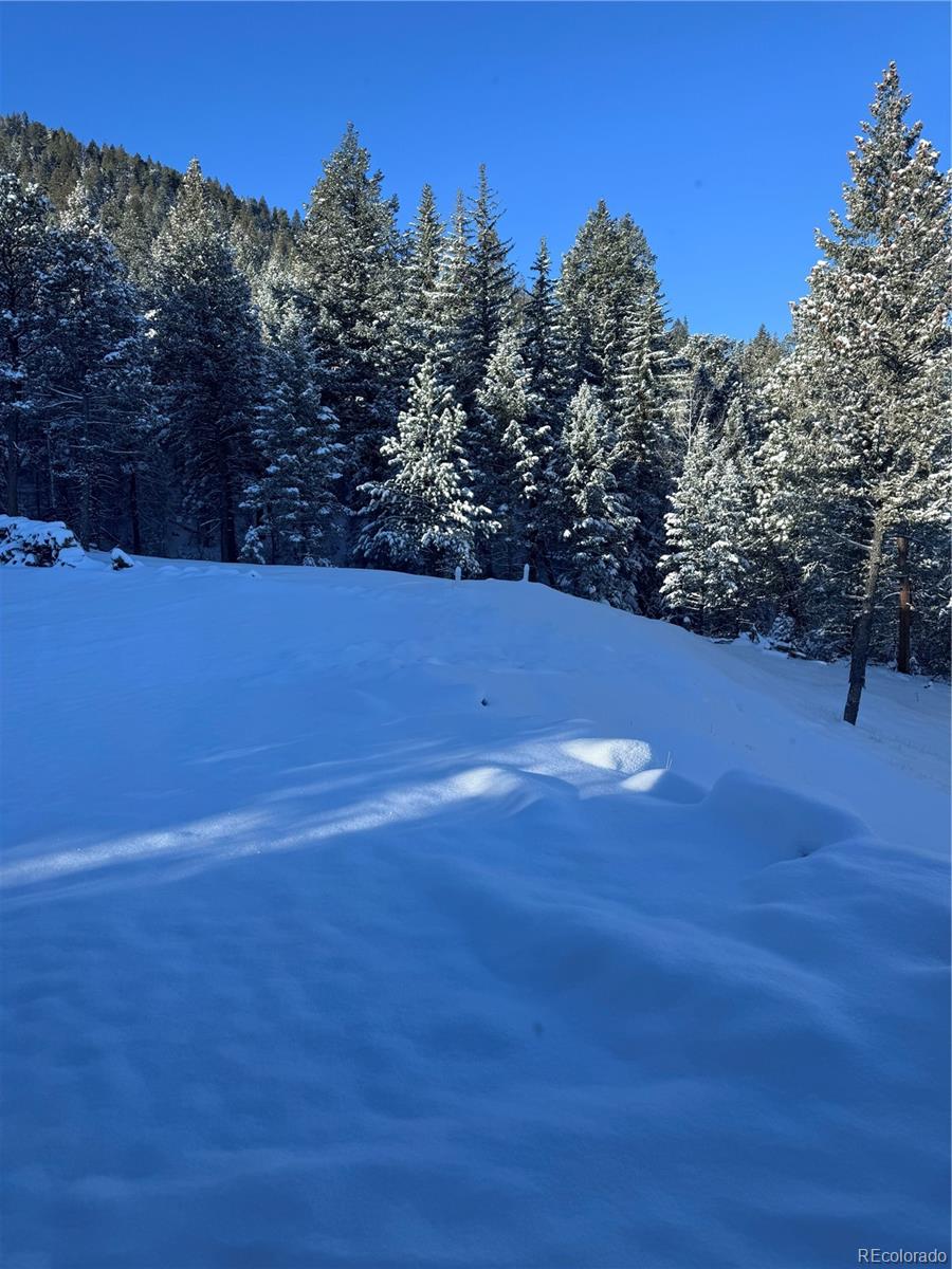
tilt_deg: -6.8
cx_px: 476
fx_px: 880
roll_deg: +1.2
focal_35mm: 24
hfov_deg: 56.8
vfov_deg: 71.6
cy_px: 634
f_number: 1.78
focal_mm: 6.76
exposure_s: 1/1678
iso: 80
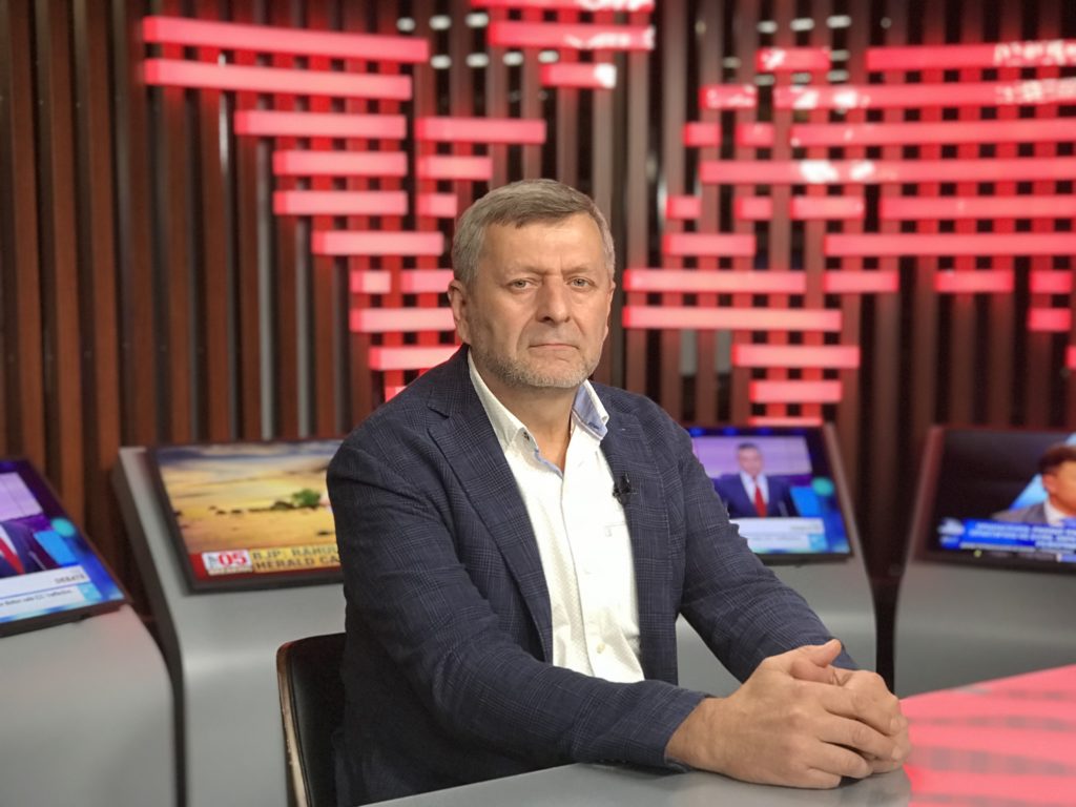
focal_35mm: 57
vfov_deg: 25.7
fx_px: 1772
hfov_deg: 33.8
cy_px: 404
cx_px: 538
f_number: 2.8
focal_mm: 6.6
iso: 200
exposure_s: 1/60
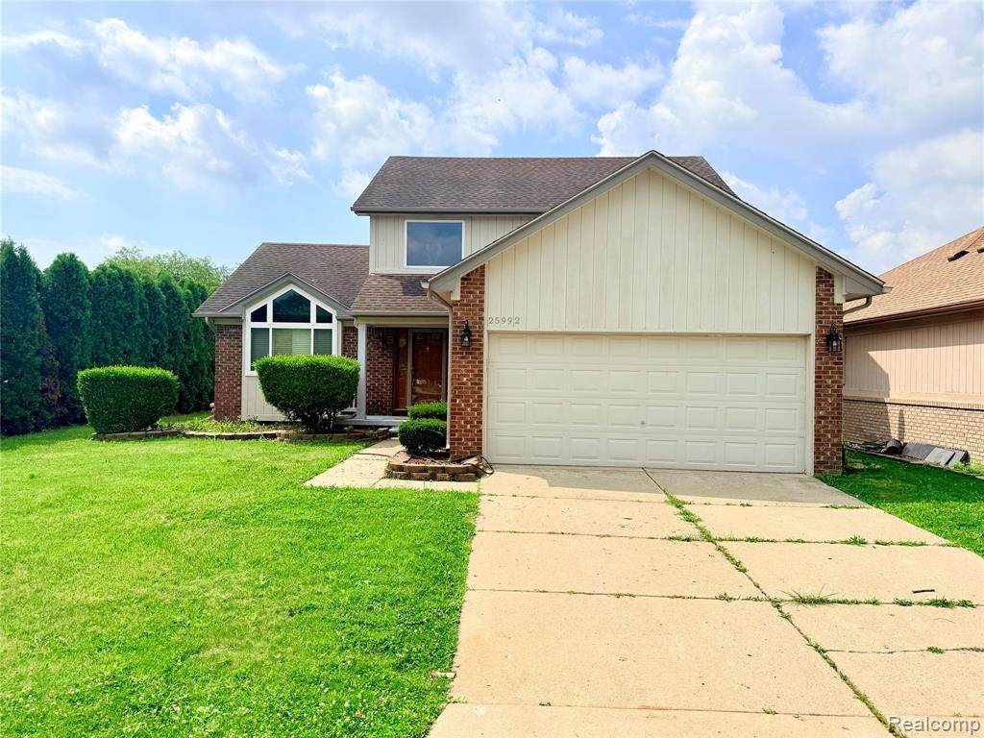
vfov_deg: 56.8
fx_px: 682
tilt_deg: +1.2
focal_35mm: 24
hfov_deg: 71.6
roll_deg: -1.5
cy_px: 369
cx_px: 492
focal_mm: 6.76
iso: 80
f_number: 1.78
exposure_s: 1/9091
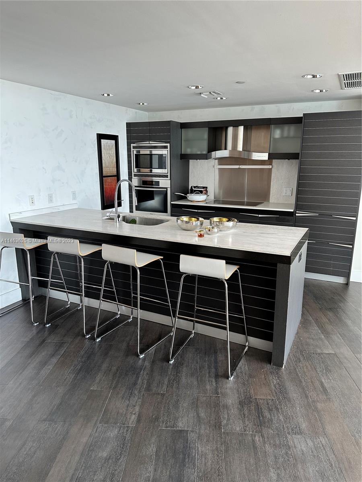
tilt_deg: -12.2
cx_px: 181
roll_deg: -1.1
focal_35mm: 24
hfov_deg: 56.8
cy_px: 241
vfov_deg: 71.6
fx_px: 335
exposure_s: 1/60
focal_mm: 6.86
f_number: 1.78
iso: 160
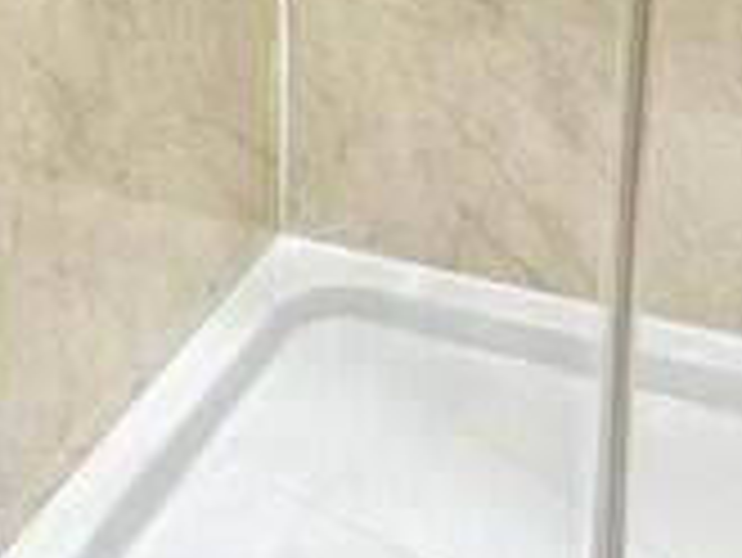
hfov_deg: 22.5
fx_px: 1866
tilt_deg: -16.2
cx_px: 310
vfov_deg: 16.1
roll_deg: -0.6
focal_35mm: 87
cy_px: -176
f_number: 2.2
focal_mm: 2.22
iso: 250
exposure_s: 1/100
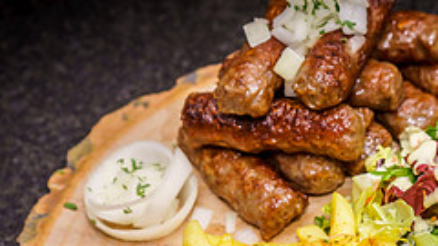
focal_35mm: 162
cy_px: 286
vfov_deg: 7.4
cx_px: 405
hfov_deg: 13.2
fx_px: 1881
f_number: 4
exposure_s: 1/250
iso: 100
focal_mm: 55
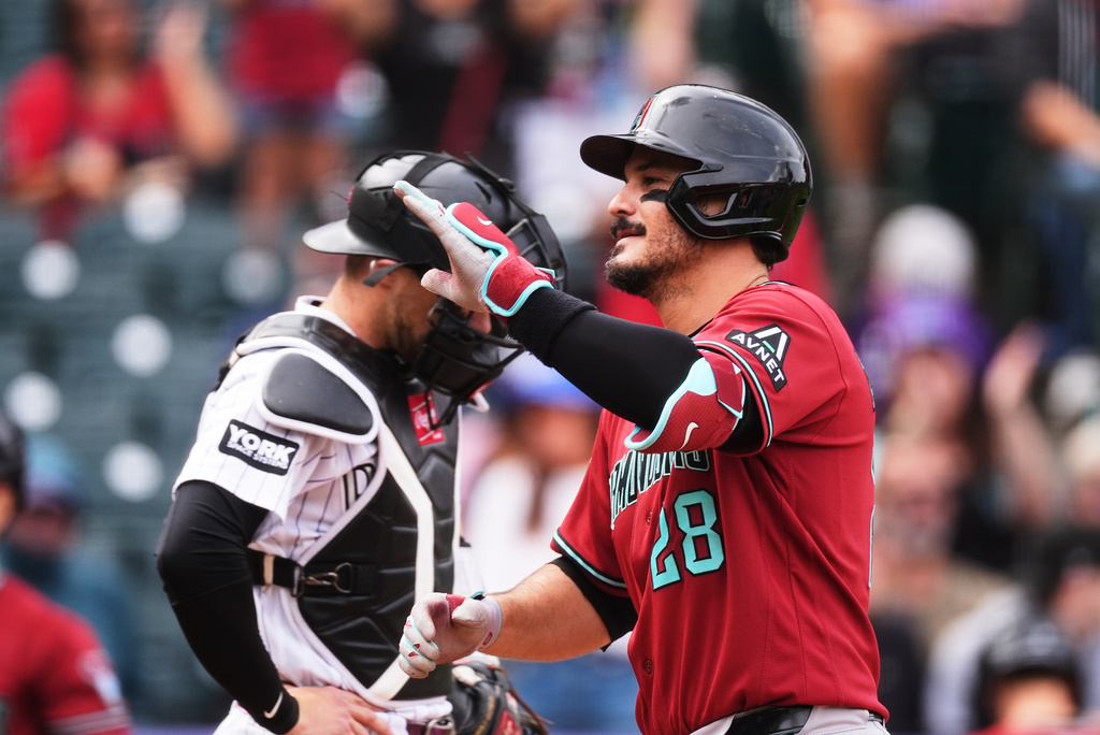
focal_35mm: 900
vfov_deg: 1.5
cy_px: 368
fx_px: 27514
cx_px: 550
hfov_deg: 2.3
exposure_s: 1/1250
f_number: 4
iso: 400
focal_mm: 600
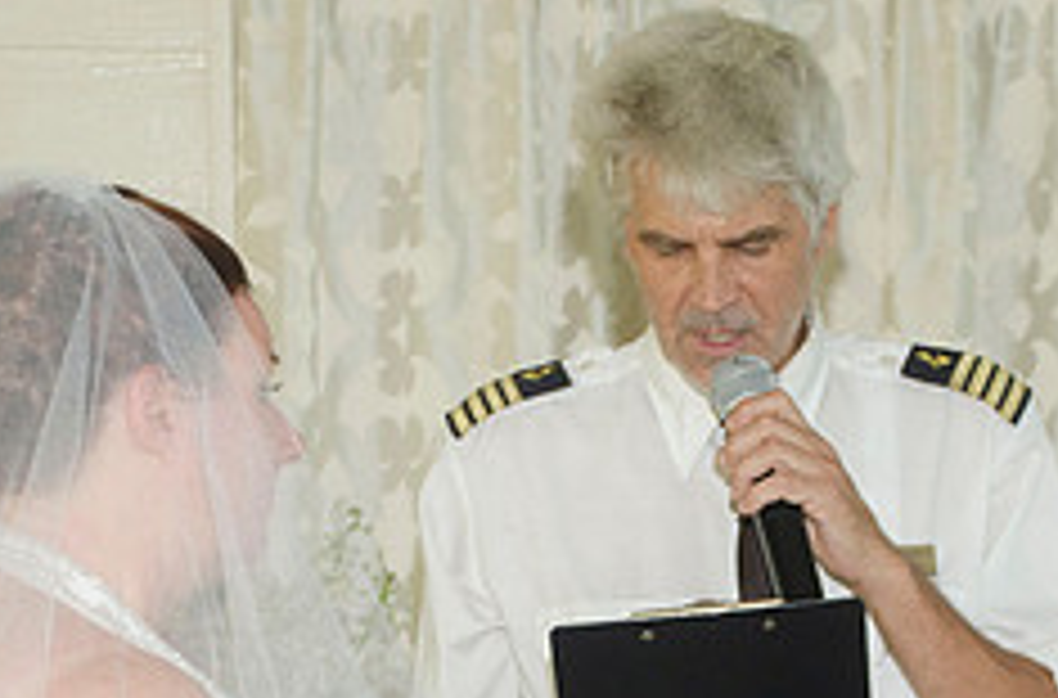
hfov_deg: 11.6
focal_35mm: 178
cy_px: 788
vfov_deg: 7.6
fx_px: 5214
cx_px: 693
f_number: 5.6
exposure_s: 1/80
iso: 400
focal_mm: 48
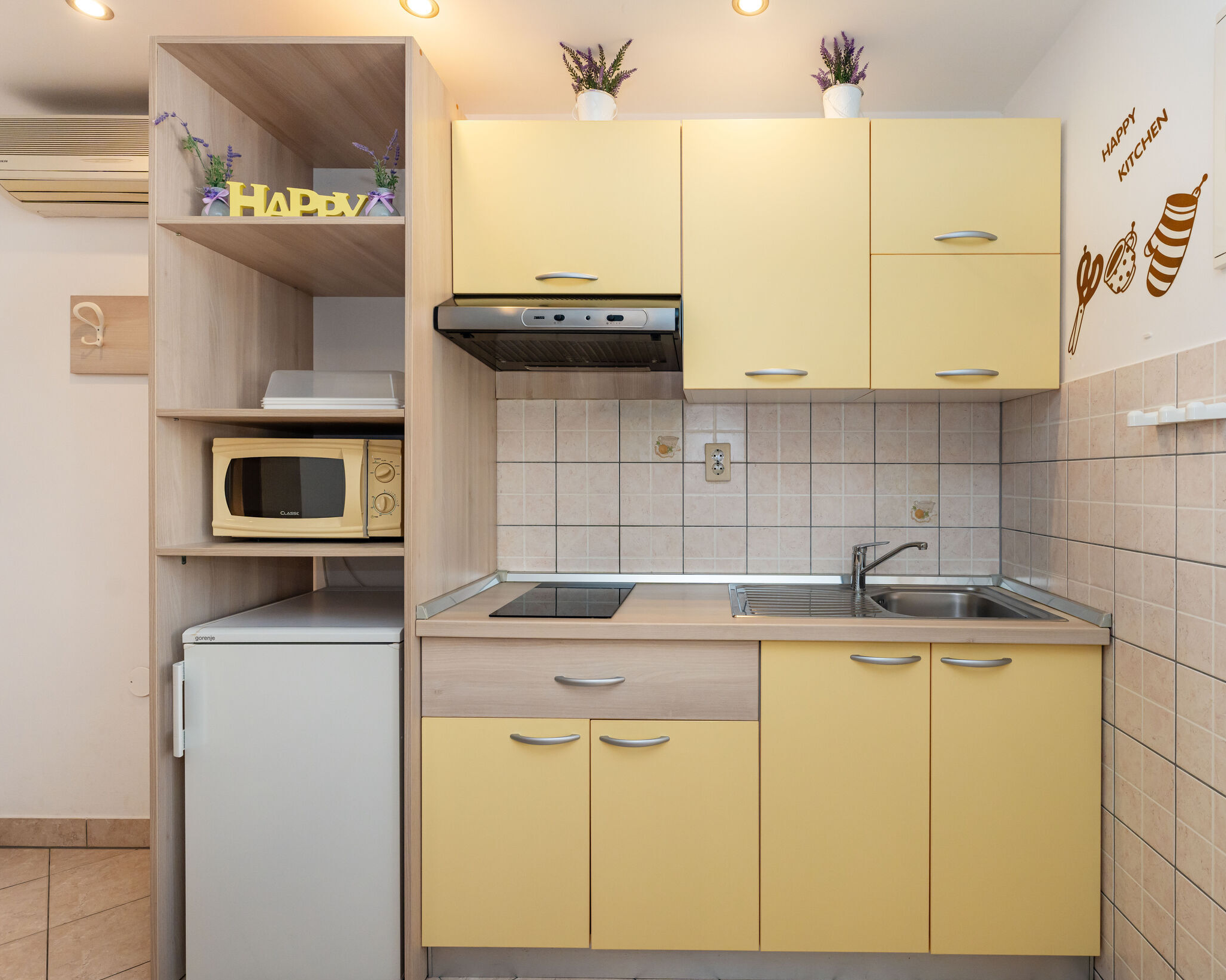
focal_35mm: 18
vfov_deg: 73.8
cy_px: 478
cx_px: 709
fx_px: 653
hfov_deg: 85.7
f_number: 7.1
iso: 800
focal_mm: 14
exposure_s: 1/60
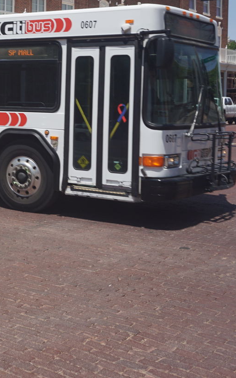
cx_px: -57
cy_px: 116
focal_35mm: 68
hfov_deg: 18.0
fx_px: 702
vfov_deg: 29.8
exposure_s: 1/320
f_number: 8
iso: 100
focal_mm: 19
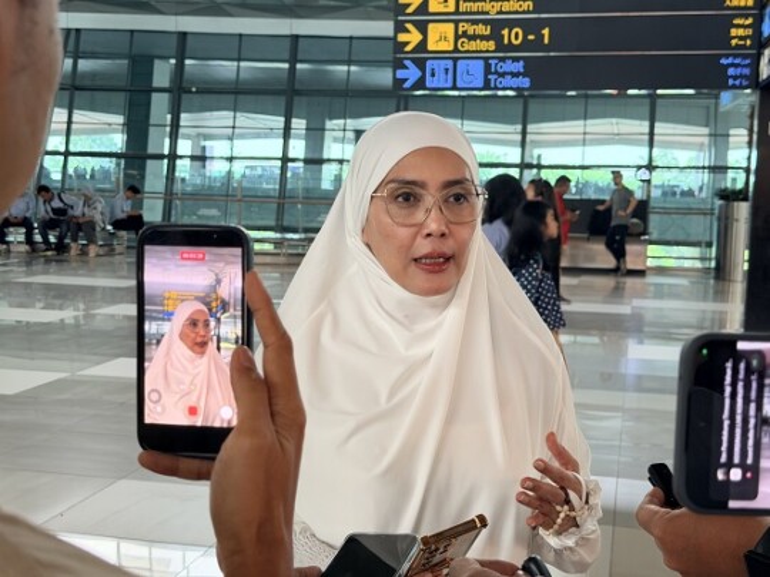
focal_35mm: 48
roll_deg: -1.1
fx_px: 1068
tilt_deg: -6.6
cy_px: 288
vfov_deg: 30.3
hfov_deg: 39.7
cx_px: 385
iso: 160
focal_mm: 6.76
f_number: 1.78
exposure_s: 1/100
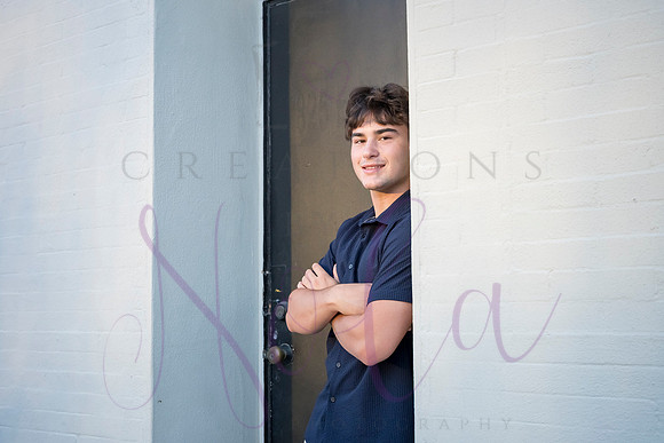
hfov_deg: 39.0
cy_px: 213
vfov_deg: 26.6
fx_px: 938
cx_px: 328
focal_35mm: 51
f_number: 4
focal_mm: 47
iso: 1000
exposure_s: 1/1000
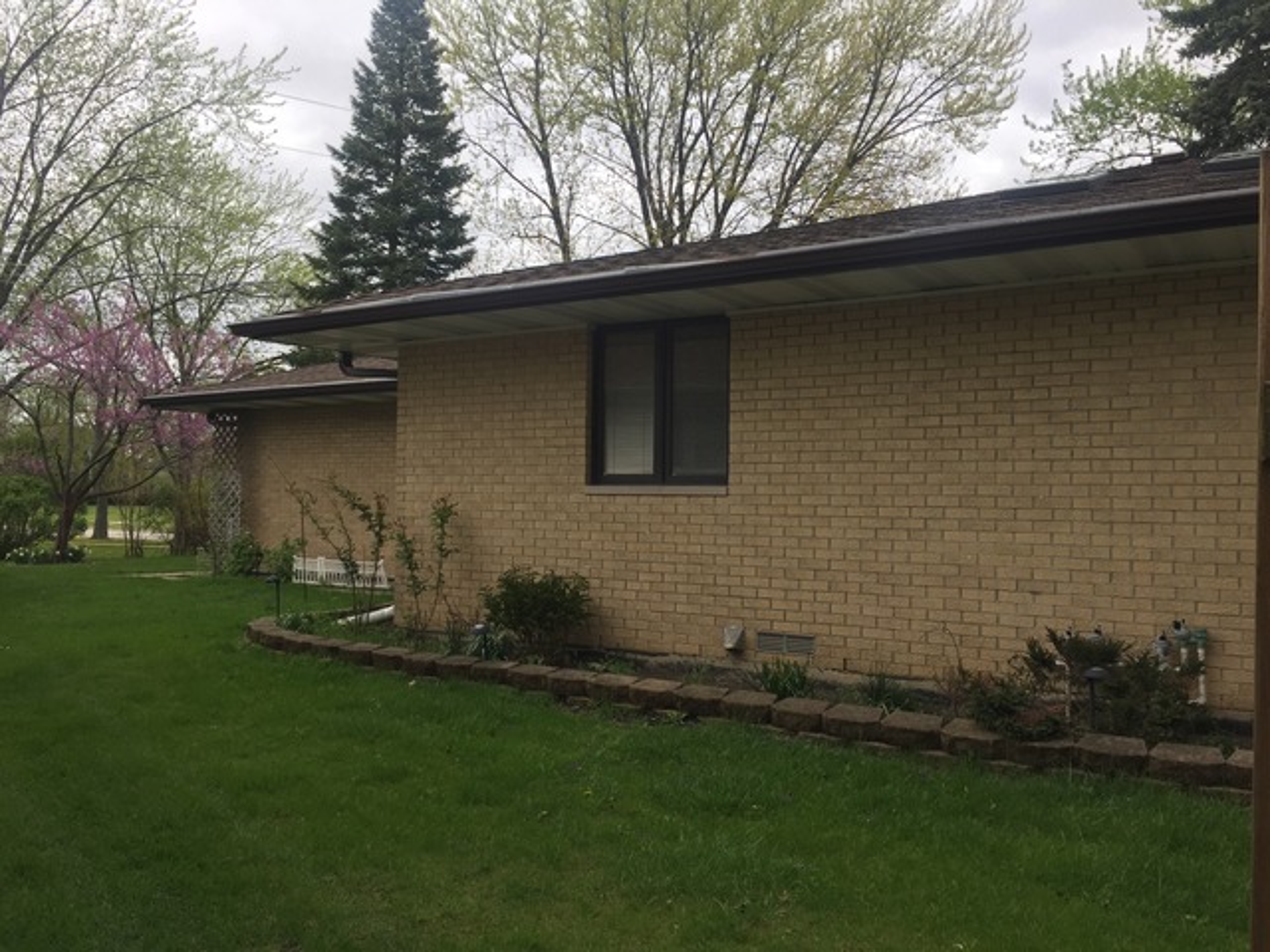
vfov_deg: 48.2
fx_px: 1064
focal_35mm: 29
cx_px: 635
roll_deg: -1.2
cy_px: 476
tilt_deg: +1.4
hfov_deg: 61.7
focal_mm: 4.15
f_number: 2.2
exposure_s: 1/476
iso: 32
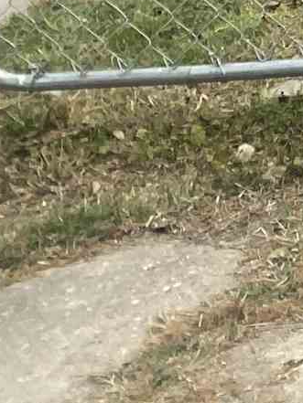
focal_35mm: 181
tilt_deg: -4.6
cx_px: 1310
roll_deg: +2.3
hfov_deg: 6.3
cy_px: -512
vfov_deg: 9.8
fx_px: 2111
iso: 32
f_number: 1.8
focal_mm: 4.25
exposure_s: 1/1504
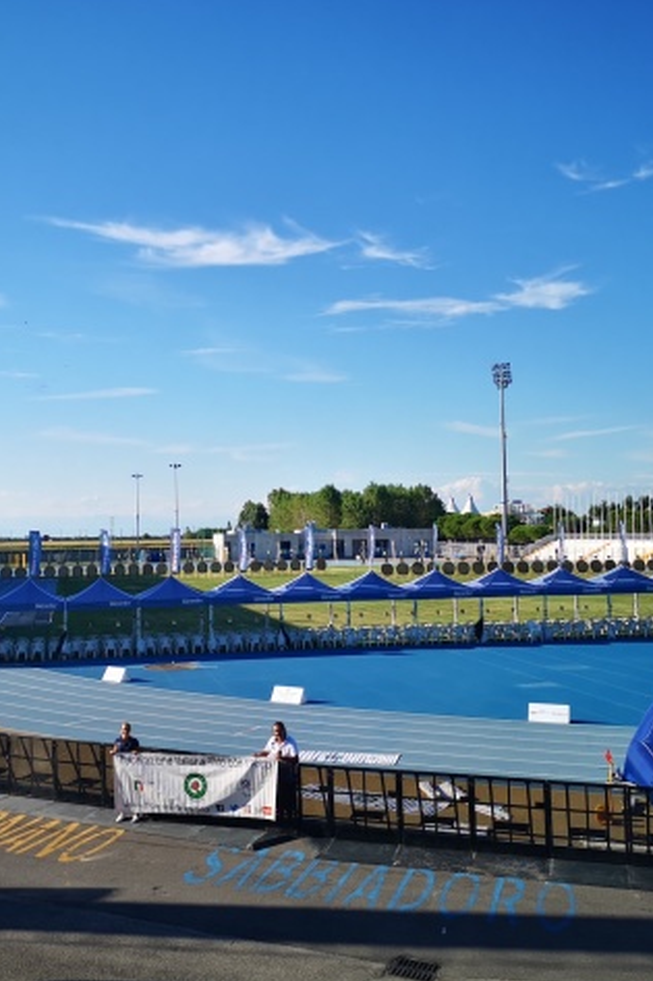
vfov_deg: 50.7
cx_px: 247
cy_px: 487
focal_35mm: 38
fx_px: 1035
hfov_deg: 34.9
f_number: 1.8
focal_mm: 3.95
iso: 50
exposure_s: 1/1821
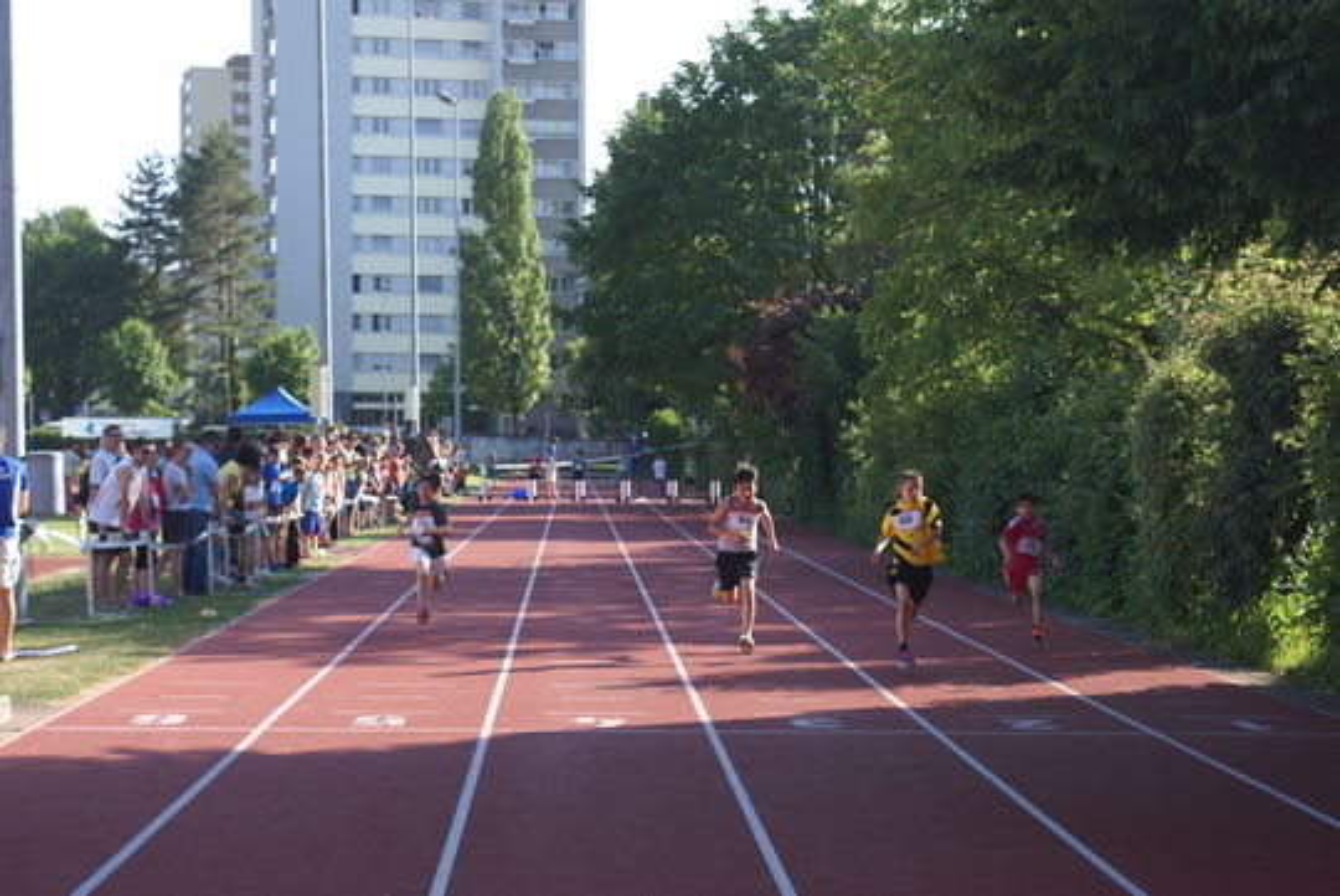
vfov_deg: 18.2
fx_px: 2794
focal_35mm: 75
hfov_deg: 27.0
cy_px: 448
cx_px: 670
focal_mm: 50
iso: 125
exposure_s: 1/160
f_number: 5.6
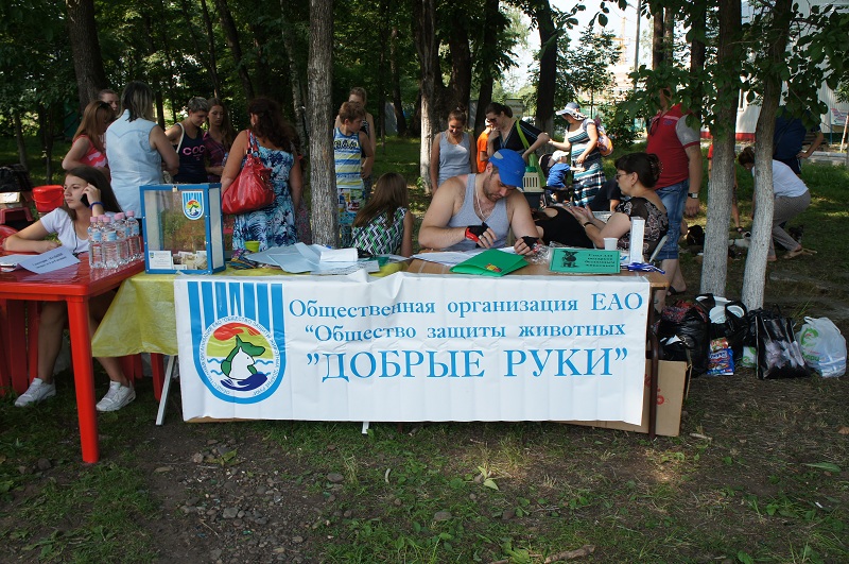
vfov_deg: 43.5
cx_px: 424
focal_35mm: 30
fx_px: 706
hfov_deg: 62.0
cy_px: 282
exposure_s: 1/200
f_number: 7.1
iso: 200
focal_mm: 20
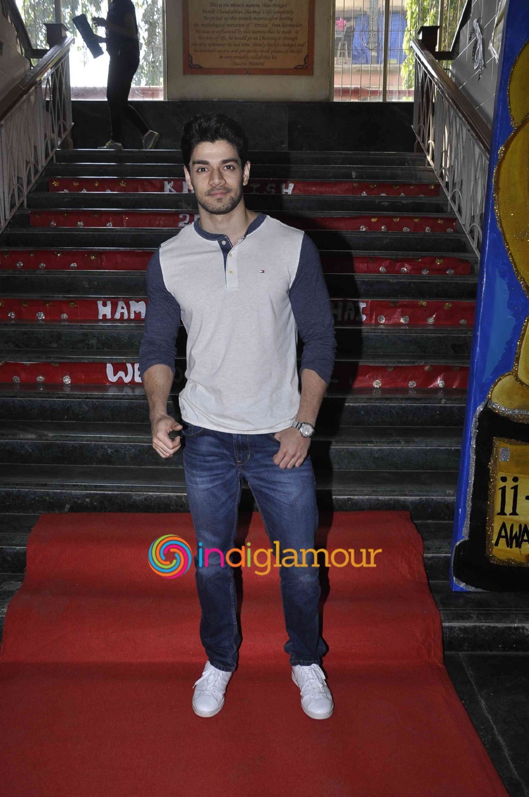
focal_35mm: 33
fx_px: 729
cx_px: 264
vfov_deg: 57.3
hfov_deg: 39.9
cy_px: 398
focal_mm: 22
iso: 400
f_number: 5.6
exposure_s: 1/200
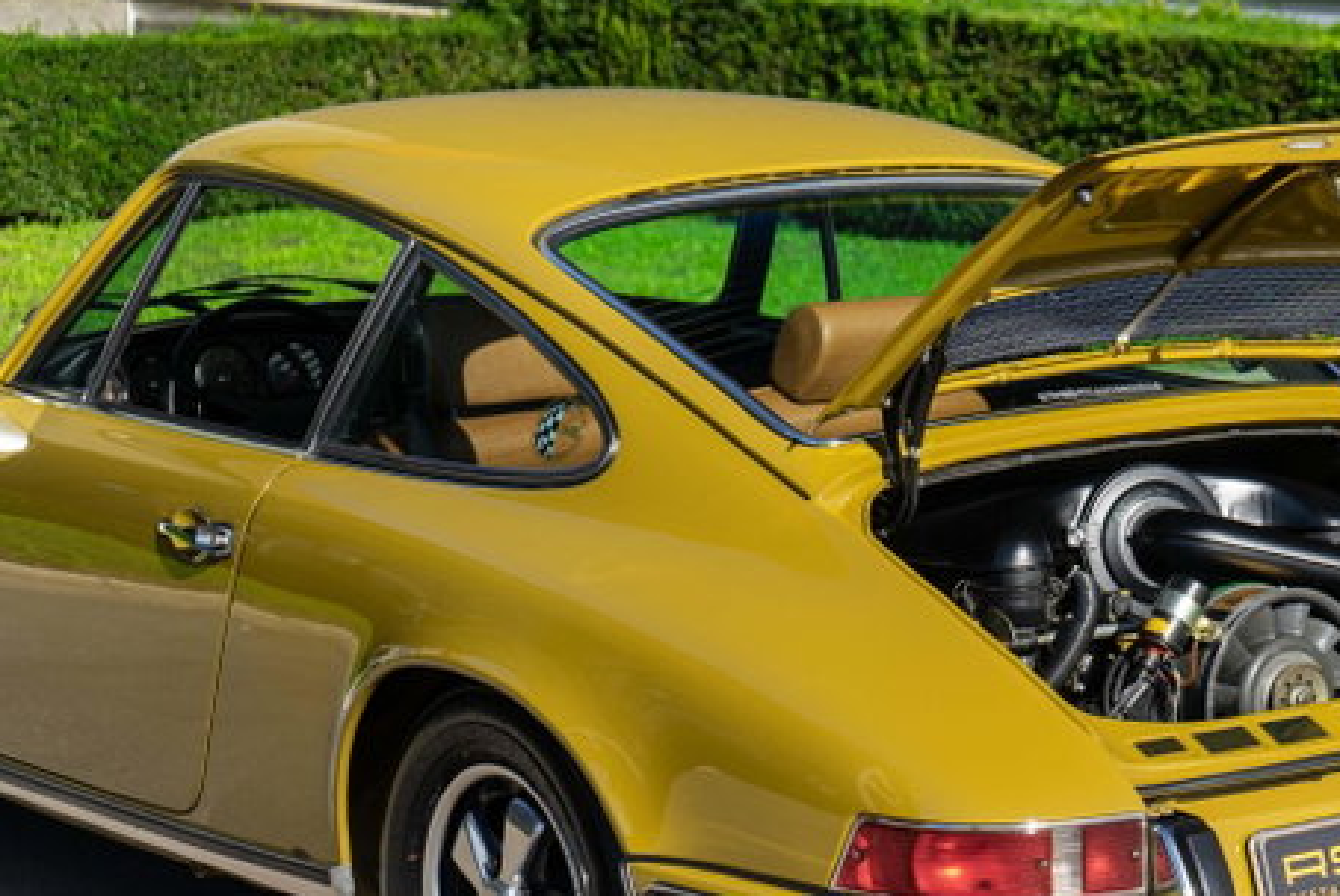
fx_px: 4098
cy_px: 571
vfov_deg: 12.5
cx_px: 1131
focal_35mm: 110
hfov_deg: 18.3
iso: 50
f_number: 5.6
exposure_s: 1/125
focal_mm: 65
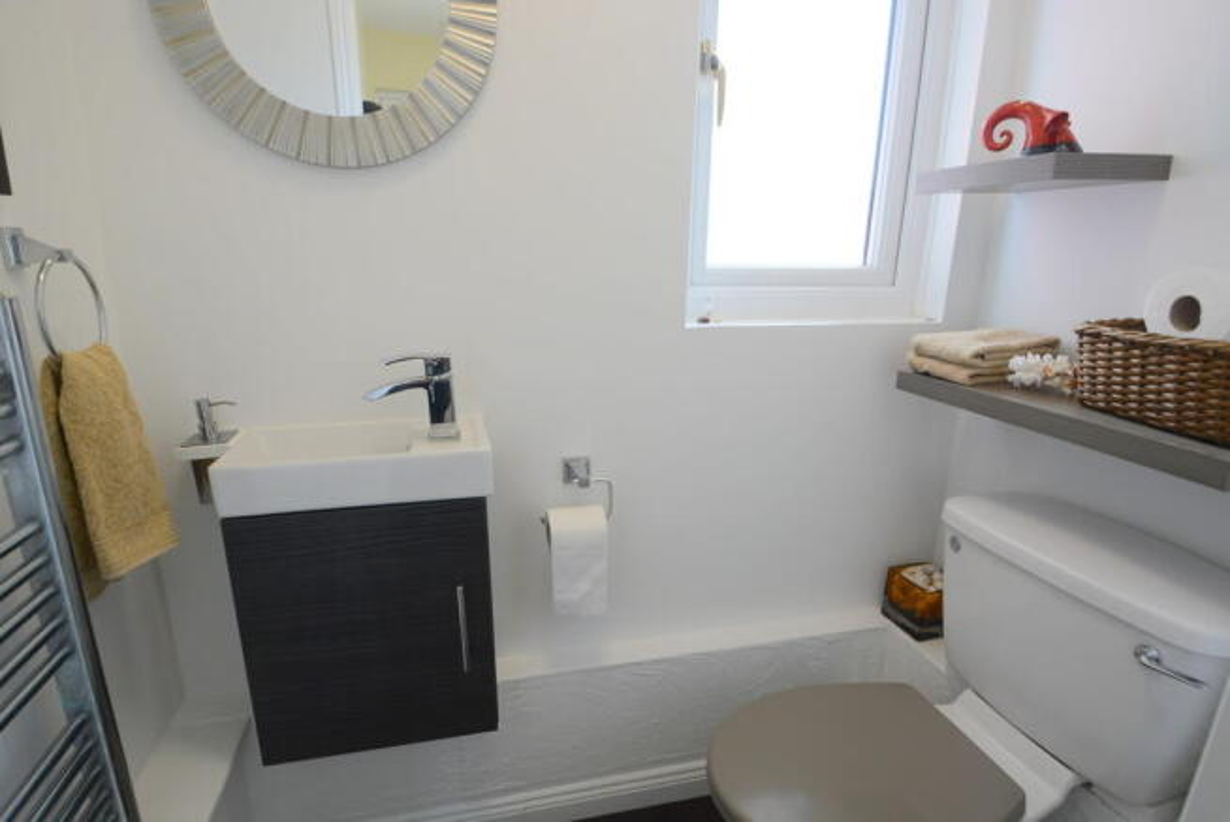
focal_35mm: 18
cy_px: 411
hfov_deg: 90.0
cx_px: 615
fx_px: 615
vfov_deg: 67.5
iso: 400
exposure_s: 1/20
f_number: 8
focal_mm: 12
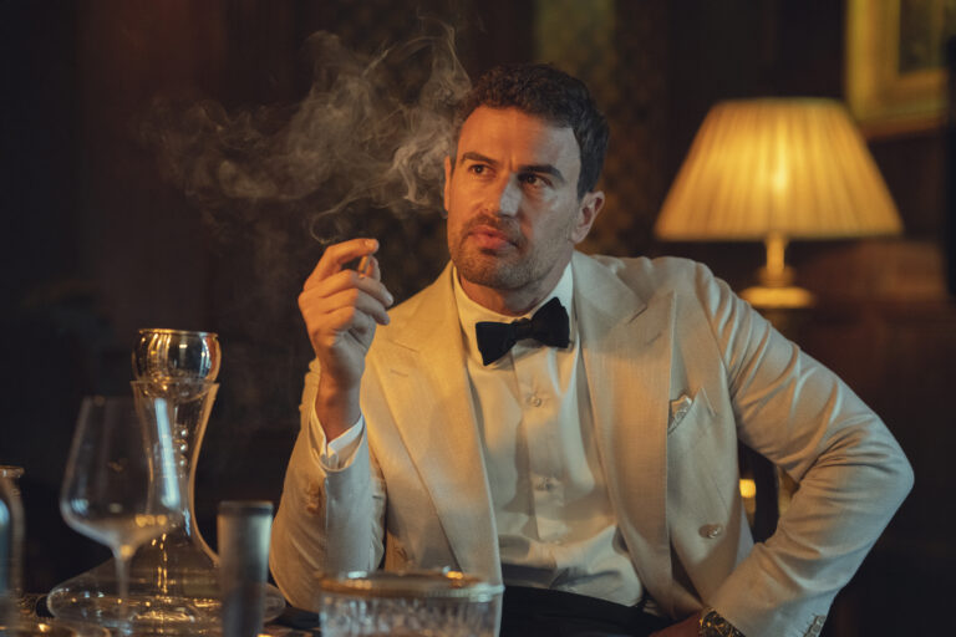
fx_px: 2257
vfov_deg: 16.1
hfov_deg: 23.9
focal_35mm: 85
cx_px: 478
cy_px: 318
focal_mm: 85
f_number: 2
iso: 4000
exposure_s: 1/60
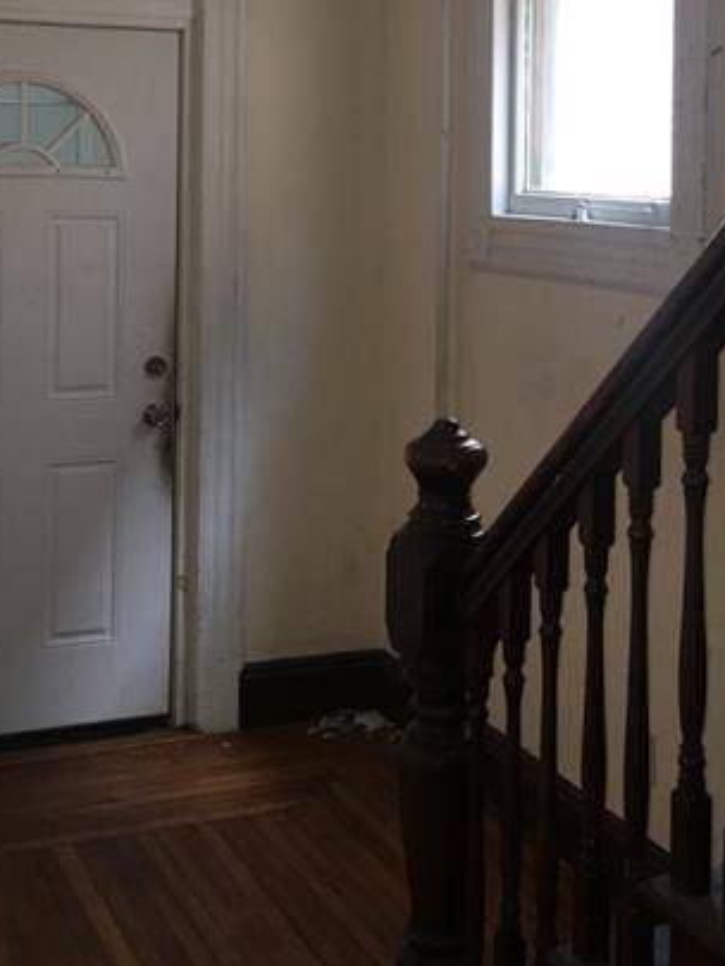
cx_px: 289
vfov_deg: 34.2
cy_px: 248
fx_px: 1535
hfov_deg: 26.5
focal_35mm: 55
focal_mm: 4.15
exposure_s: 1/30
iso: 64
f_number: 2.2
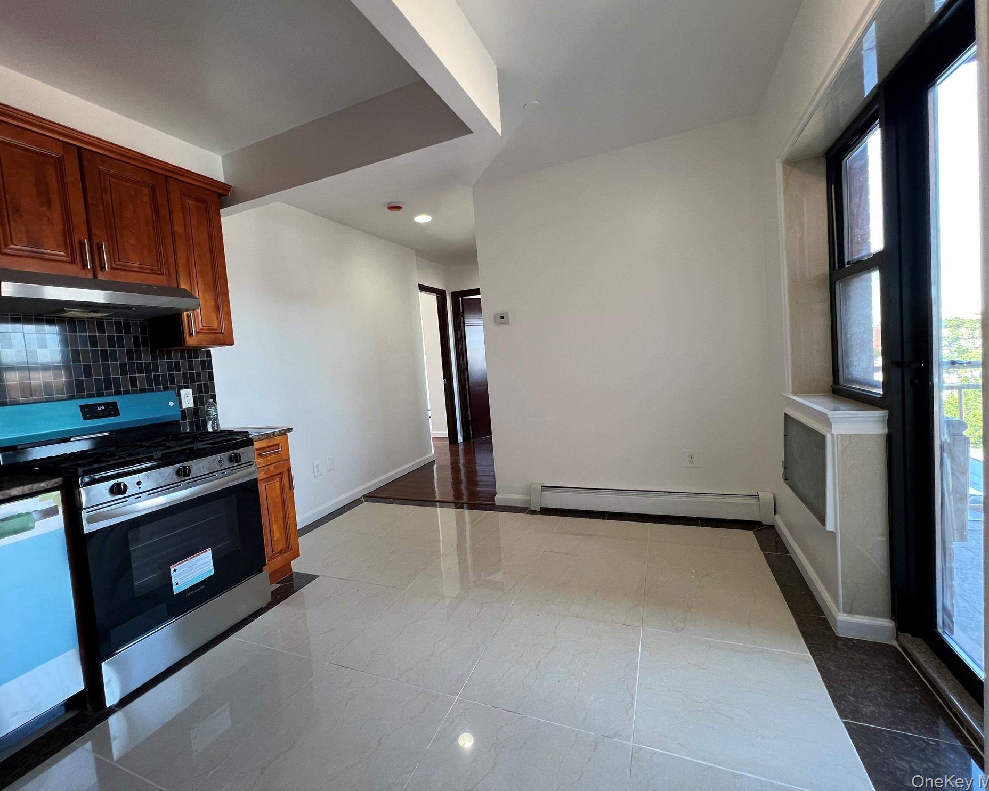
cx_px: 474
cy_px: 385
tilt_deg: -3.5
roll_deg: +4.7
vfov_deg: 88.0
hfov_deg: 100.6
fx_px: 410
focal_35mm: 14
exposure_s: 1/120
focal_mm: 1.57
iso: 125
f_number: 1.8
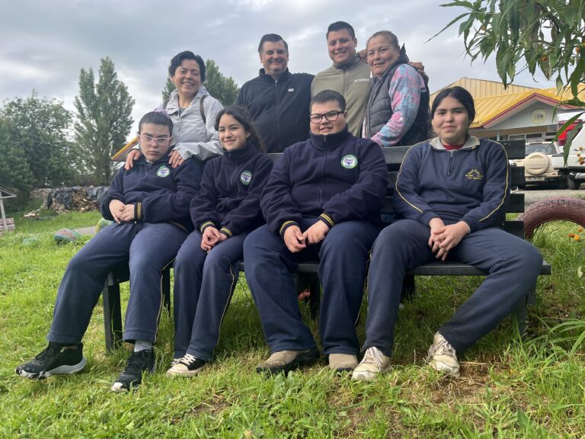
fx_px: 439
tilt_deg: -2.7
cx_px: 292
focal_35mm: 26
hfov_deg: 67.3
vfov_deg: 53.1
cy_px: 220
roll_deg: +1.2
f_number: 1.6
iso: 50
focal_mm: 5.1
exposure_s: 1/1212
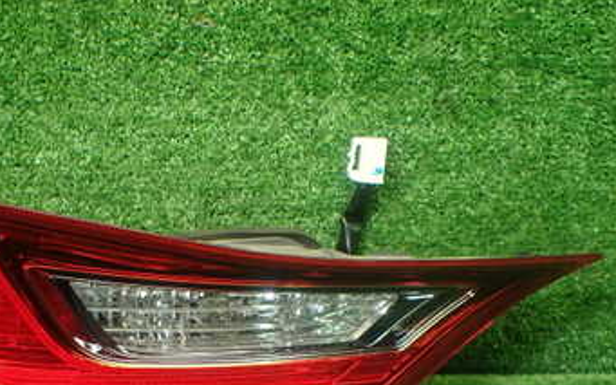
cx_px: 152
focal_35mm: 56
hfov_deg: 35.5
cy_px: 362
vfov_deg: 22.5
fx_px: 940
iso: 500
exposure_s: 1/125
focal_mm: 5.4
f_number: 2.3
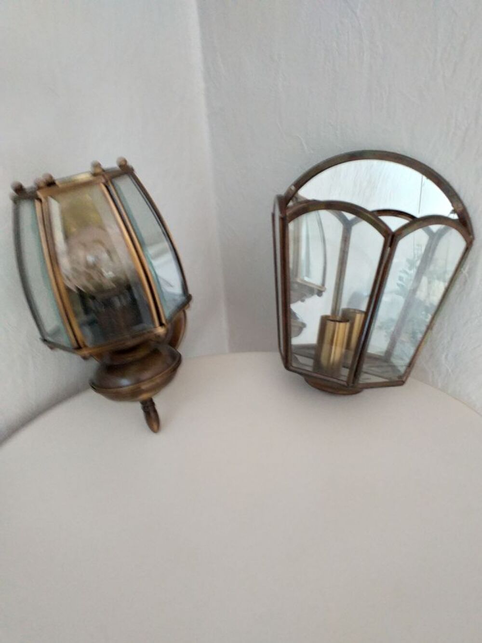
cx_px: 241
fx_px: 483
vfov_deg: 67.3
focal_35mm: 26
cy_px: 322
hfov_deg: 53.1
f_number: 1.9
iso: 320
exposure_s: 1/25
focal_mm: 3.6
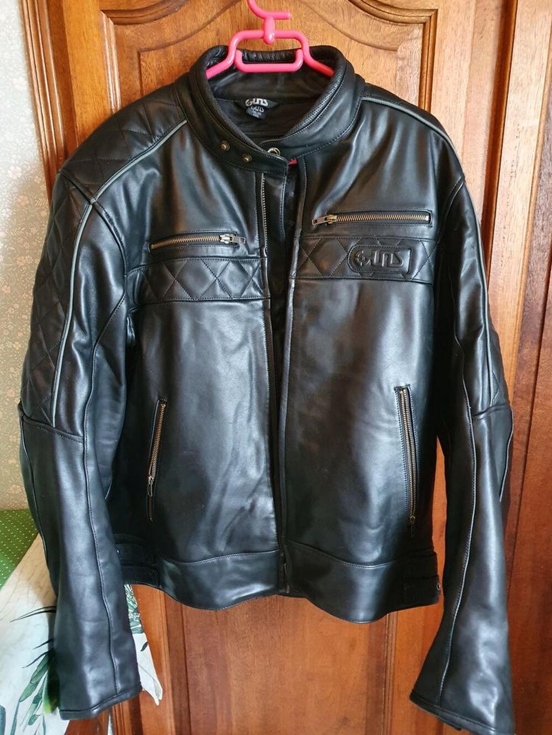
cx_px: 276
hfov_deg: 53.1
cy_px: 368
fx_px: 553
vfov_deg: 67.3
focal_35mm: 26
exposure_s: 1/25
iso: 640
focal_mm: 4.32
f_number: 1.5
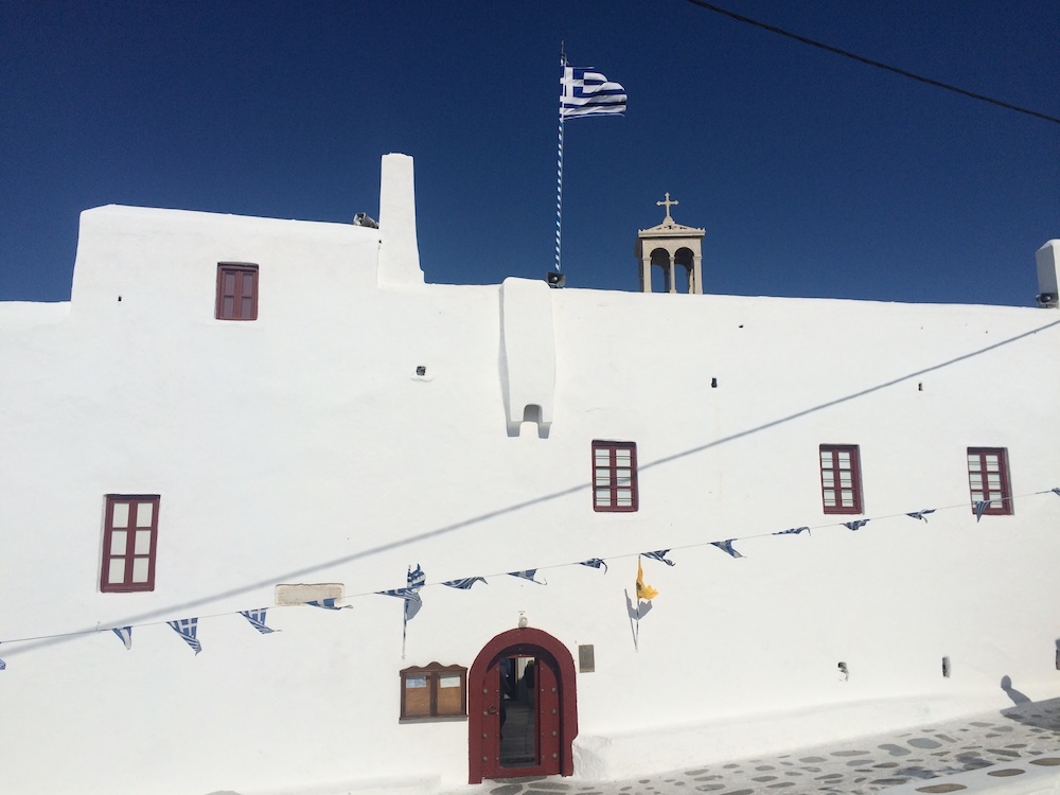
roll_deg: +1.2
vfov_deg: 48.2
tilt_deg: +9.0
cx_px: 530
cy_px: 398
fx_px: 888
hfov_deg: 61.7
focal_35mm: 29
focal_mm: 4.15
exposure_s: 1/10309
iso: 32
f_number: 2.2
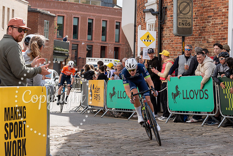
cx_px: 134
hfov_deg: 21.4
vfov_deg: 14.3
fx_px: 617
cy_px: 56
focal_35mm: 95
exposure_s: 1/1000
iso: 250
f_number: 5
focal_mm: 70
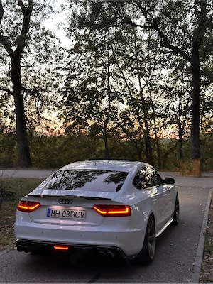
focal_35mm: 48
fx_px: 394
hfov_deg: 30.3
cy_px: 142
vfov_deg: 39.7
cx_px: 106
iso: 250
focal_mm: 6.86
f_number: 1.78
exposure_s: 1/50
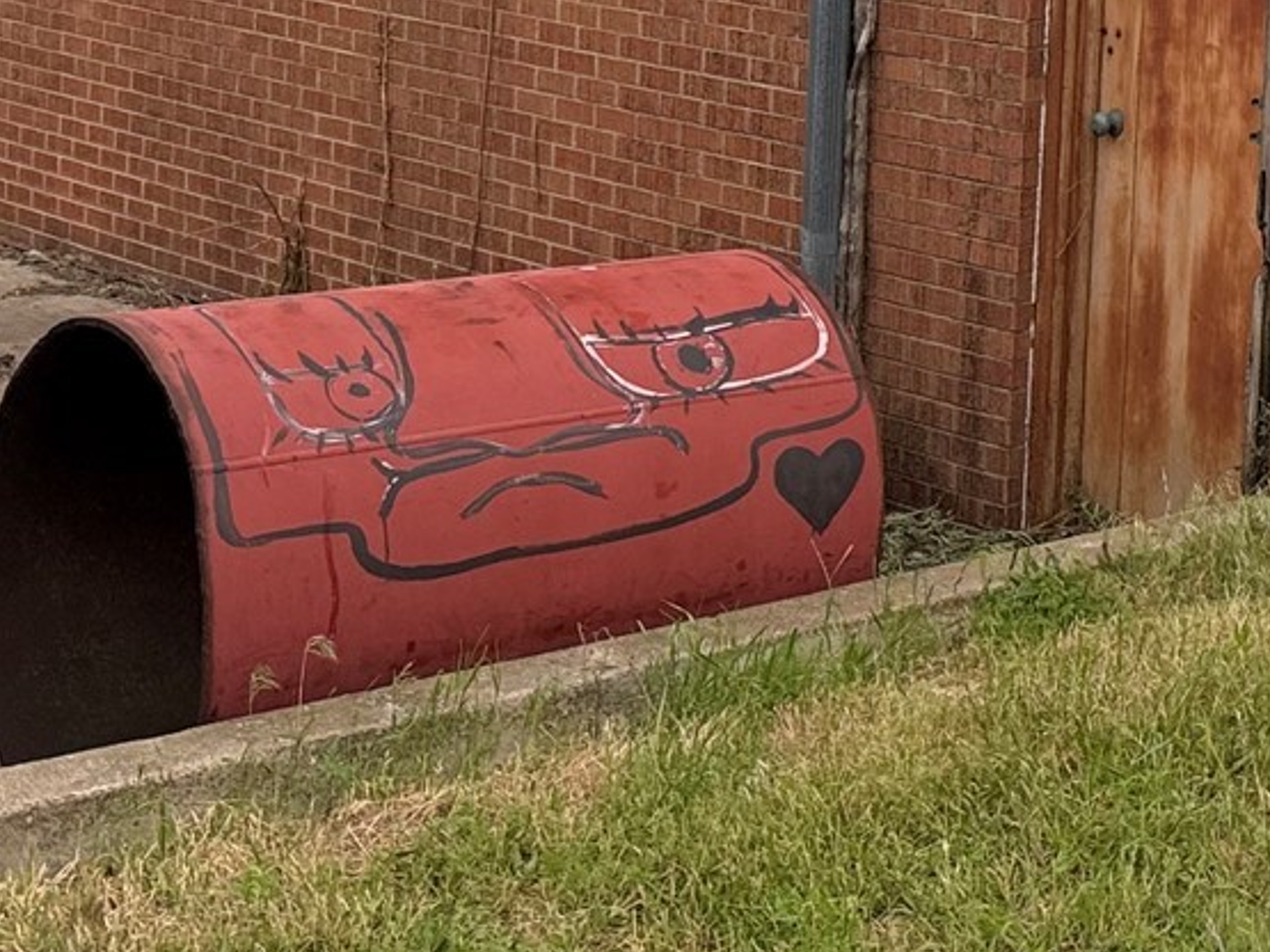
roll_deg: -0.9
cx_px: 1975
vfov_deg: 16.7
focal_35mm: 83
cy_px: -295
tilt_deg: -0.2
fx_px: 3044
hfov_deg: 19.9
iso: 80
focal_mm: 6.76
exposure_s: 1/176
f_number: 1.78
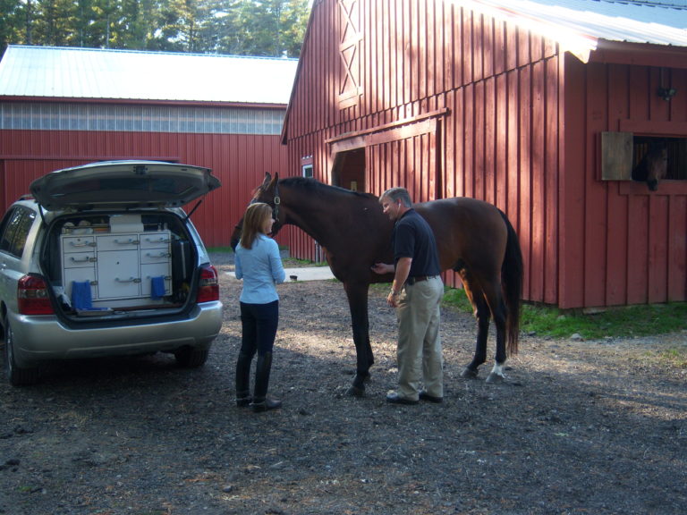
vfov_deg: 34.3
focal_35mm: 42
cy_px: 258
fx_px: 834
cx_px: 344
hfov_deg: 44.8
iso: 80
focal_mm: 8.9
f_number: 2.8
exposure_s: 1/100
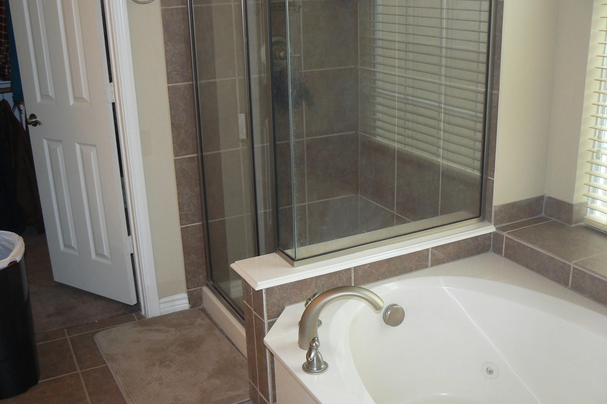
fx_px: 641
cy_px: 212
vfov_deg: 35.0
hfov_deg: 50.7
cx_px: 304
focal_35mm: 38
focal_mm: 6
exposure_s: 1/30
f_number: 2.8
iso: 100
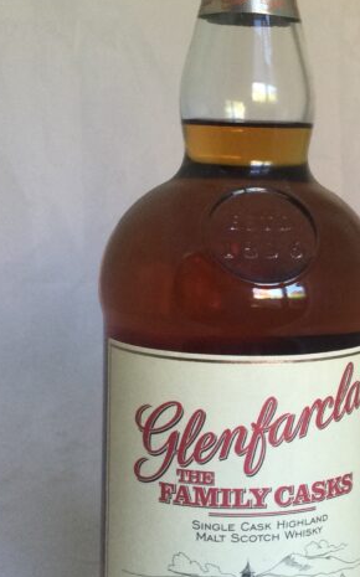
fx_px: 1038
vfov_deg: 31.1
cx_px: 318
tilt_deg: -8.6
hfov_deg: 19.4
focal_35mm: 66
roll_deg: -0.9
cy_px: 286
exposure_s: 1/33
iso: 64
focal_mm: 3.3
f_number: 2.4
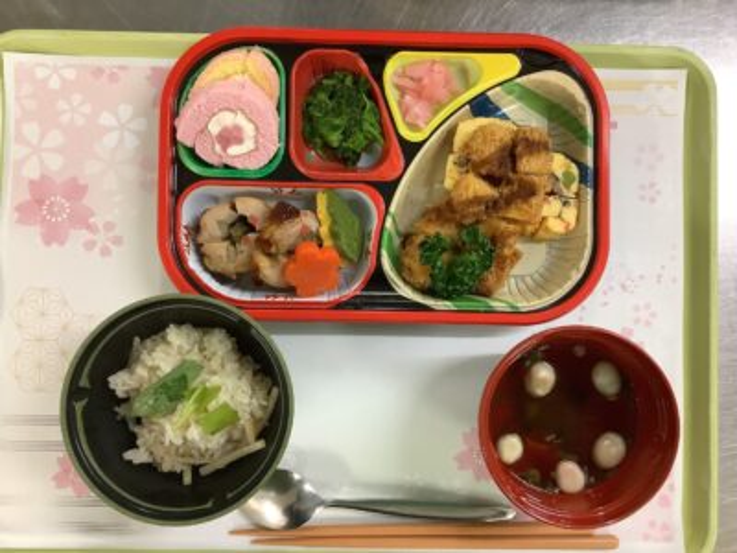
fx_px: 660
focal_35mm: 31
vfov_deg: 45.4
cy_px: 276
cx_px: 368
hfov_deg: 58.4
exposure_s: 1/50
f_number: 2.4
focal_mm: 3.3
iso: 160
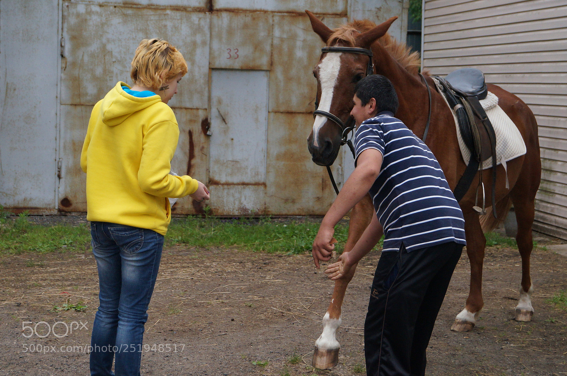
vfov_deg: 22.6
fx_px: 944
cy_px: 188
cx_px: 284
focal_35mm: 60
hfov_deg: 33.4
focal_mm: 40
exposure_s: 1/2000
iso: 1250
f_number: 5
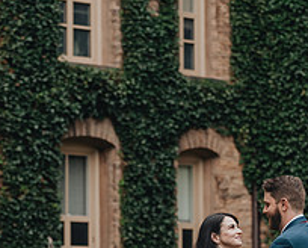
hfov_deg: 8.2
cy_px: 227
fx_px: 2137
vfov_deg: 6.6
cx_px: 229
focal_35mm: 234
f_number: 2.8
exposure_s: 1/1250
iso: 800
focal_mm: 80
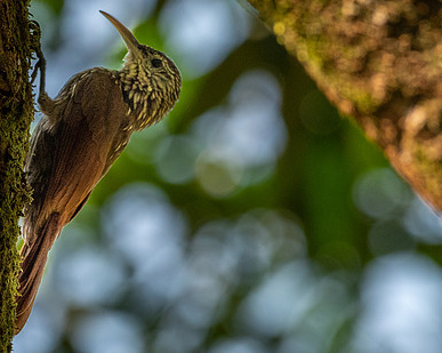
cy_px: 97
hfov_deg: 1.1
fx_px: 22666
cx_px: 56
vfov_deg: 0.9
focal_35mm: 1734
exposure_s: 1/400
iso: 320
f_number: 7.1
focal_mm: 500
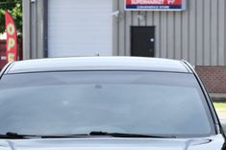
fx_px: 2614
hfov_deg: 4.9
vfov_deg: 3.3
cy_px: 131
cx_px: 92
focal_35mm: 417
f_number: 8
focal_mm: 102
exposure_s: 1/250
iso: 180
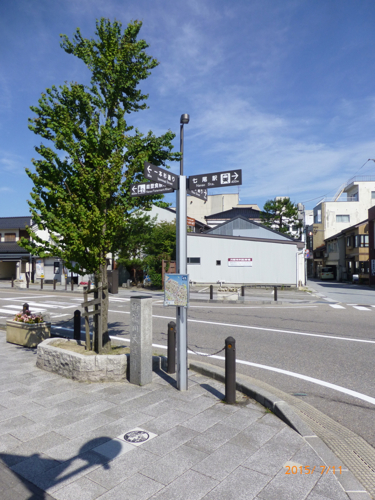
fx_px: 347
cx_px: 188
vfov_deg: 71.6
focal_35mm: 24
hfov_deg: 56.8
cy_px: 250
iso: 100
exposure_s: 1/1300
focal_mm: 4.3
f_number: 4
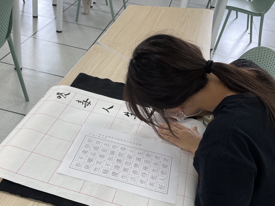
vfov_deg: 53.1
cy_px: 103
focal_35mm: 26
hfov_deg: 67.3
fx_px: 207
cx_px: 138
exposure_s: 1/125
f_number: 1.6
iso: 32
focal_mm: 4.2
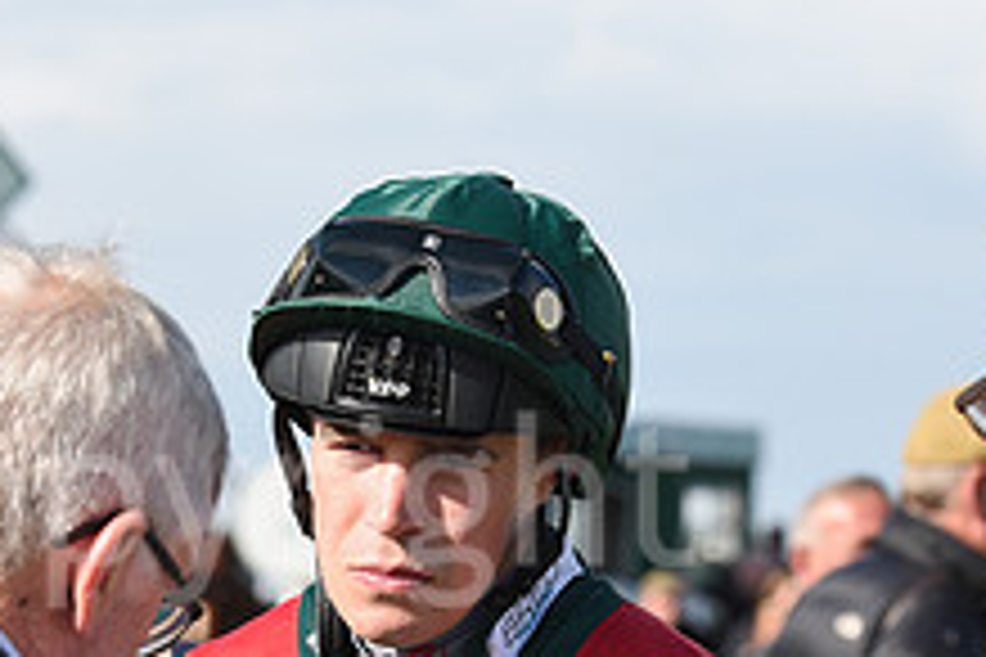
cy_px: 785
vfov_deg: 5.3
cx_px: 414
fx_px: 7093
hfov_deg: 8.0
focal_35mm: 259
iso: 800
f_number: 5.6
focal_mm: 98
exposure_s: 1/4000
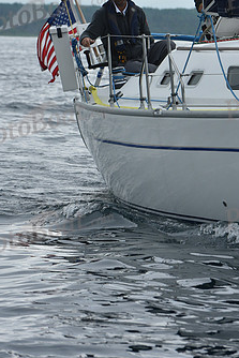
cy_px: 54
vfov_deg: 7.0
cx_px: 170
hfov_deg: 4.7
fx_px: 2934
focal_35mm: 295
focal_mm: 170
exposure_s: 1/800
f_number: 8
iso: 250
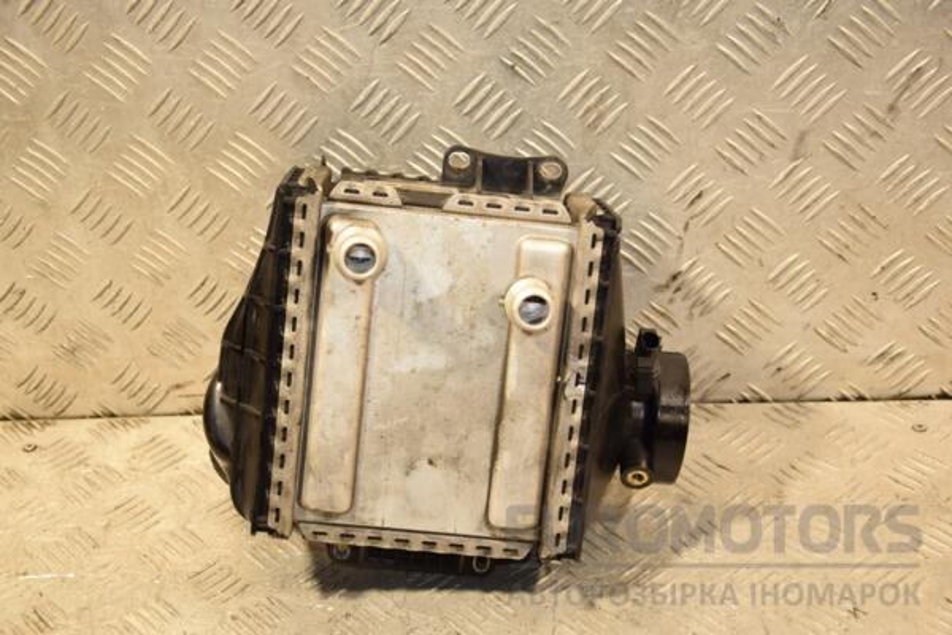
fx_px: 1666
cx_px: 476
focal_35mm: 63
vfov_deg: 21.6
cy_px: 318
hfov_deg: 31.9
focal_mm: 42
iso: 800
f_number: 4.8
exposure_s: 1/160
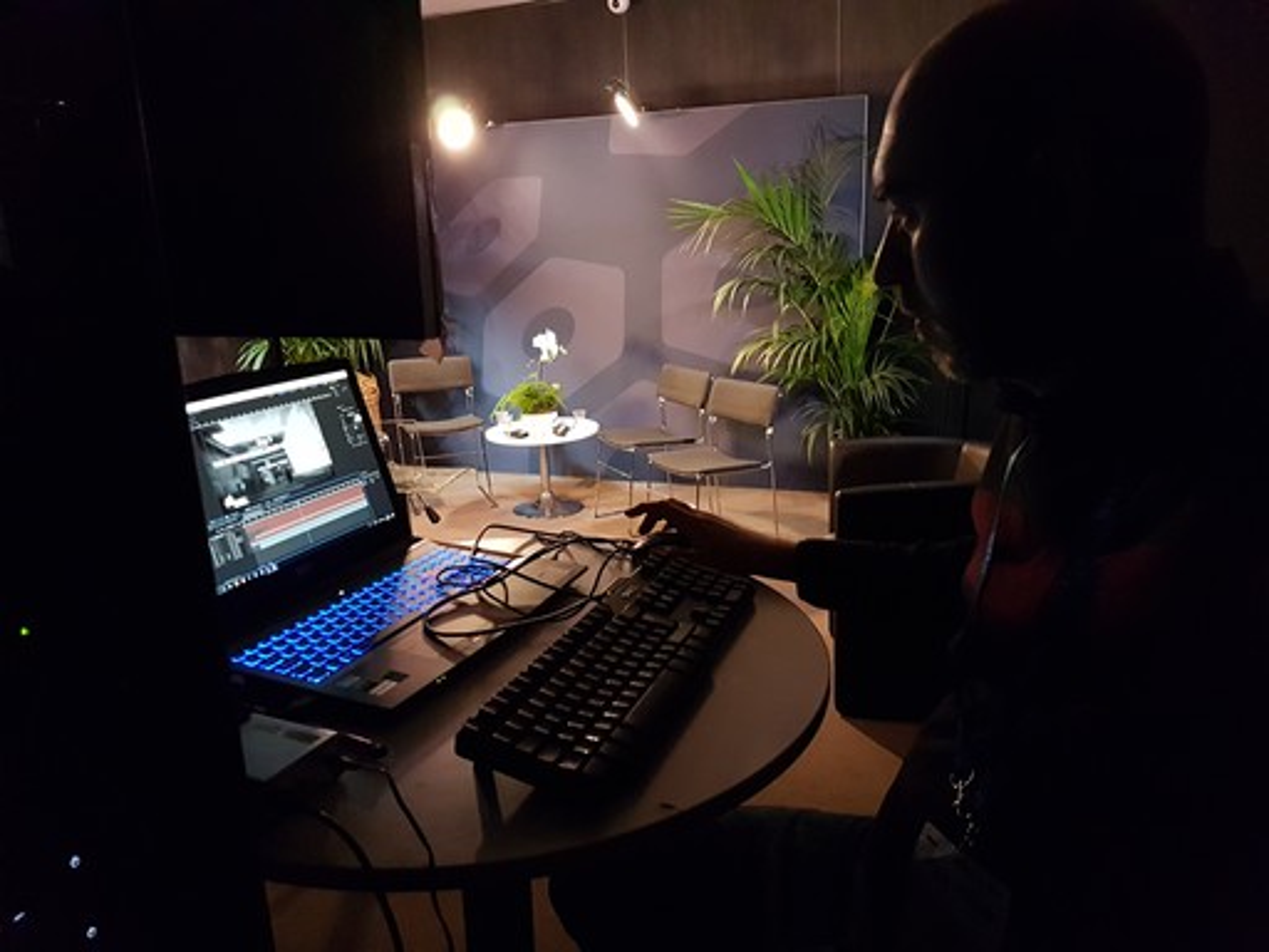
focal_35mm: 26
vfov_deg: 53.1
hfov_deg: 67.3
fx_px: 953
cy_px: 476
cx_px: 634
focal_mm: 4.2
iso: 800
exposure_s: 1/30
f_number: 1.7
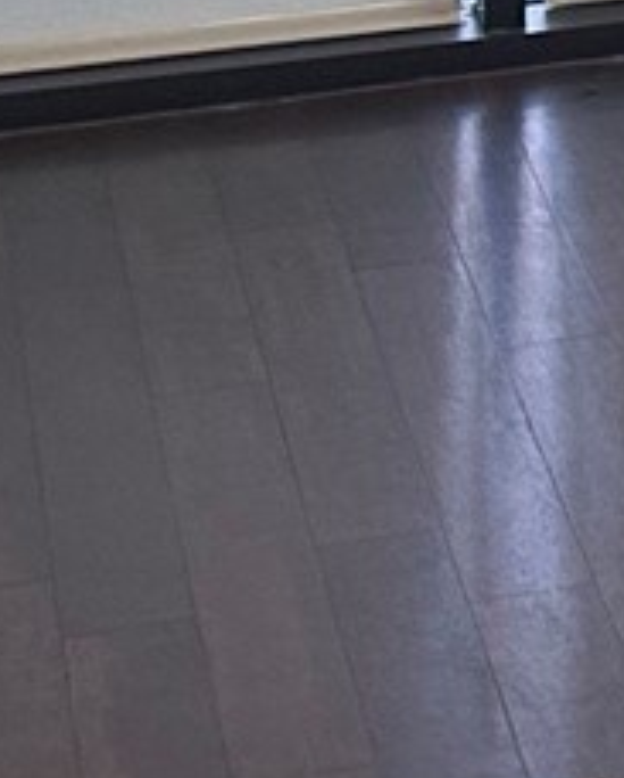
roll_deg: +0.0
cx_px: 2213
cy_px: -1310
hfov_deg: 6.4
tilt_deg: -1.4
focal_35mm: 210
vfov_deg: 8.2
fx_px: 4838
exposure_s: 1/120
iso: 100
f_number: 1.78
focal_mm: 6.86
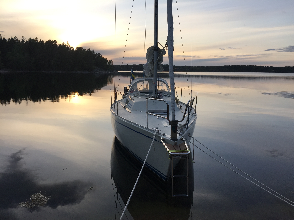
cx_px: 147
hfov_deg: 61.7
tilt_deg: -8.6
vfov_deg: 48.2
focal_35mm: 29
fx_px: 246
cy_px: 110
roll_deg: -1.4
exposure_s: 1/534
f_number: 2.2
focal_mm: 4.15
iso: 32
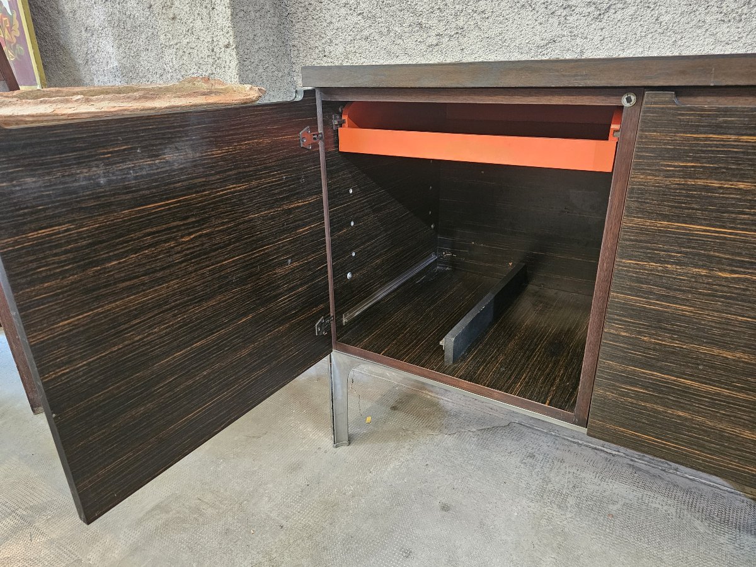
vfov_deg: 58.9
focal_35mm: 23
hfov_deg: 73.9
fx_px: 502
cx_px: 378
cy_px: 284
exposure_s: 1/50
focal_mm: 6.3
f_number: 1.7
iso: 800
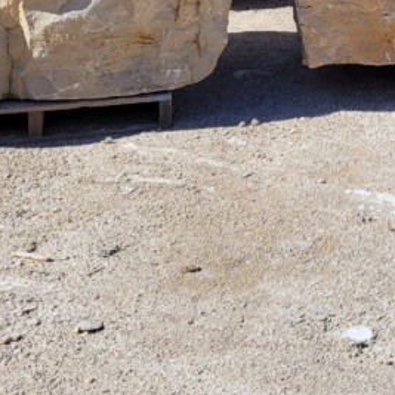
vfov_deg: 18.5
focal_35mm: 88
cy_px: -108
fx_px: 1136
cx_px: 482
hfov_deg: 18.6
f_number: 1.8
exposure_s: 1/3427
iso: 40
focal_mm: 5.4
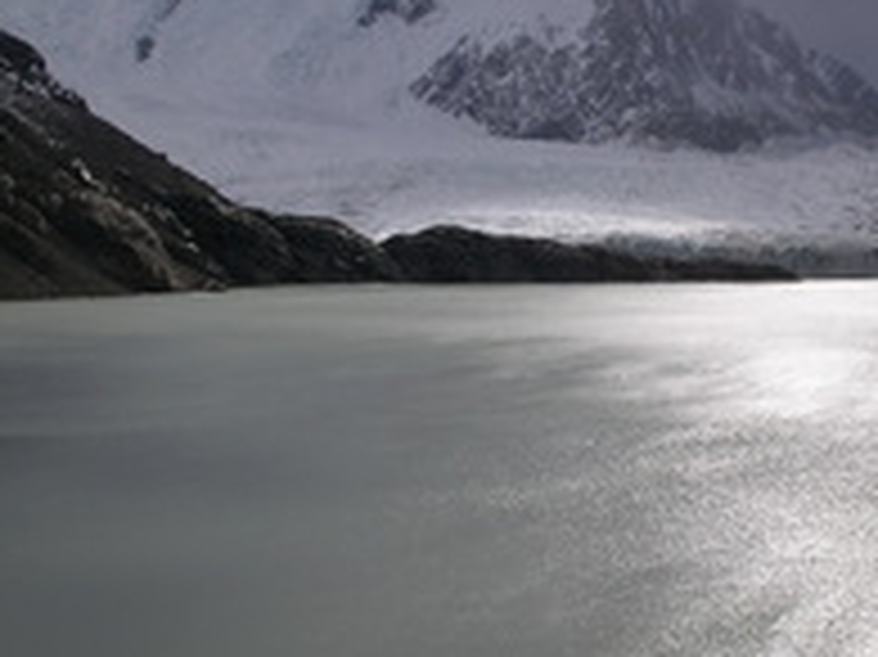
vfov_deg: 19.9
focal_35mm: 74
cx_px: 684
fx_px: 1876
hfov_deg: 25.9
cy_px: 313
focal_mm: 7.8
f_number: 7.9
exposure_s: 1/914
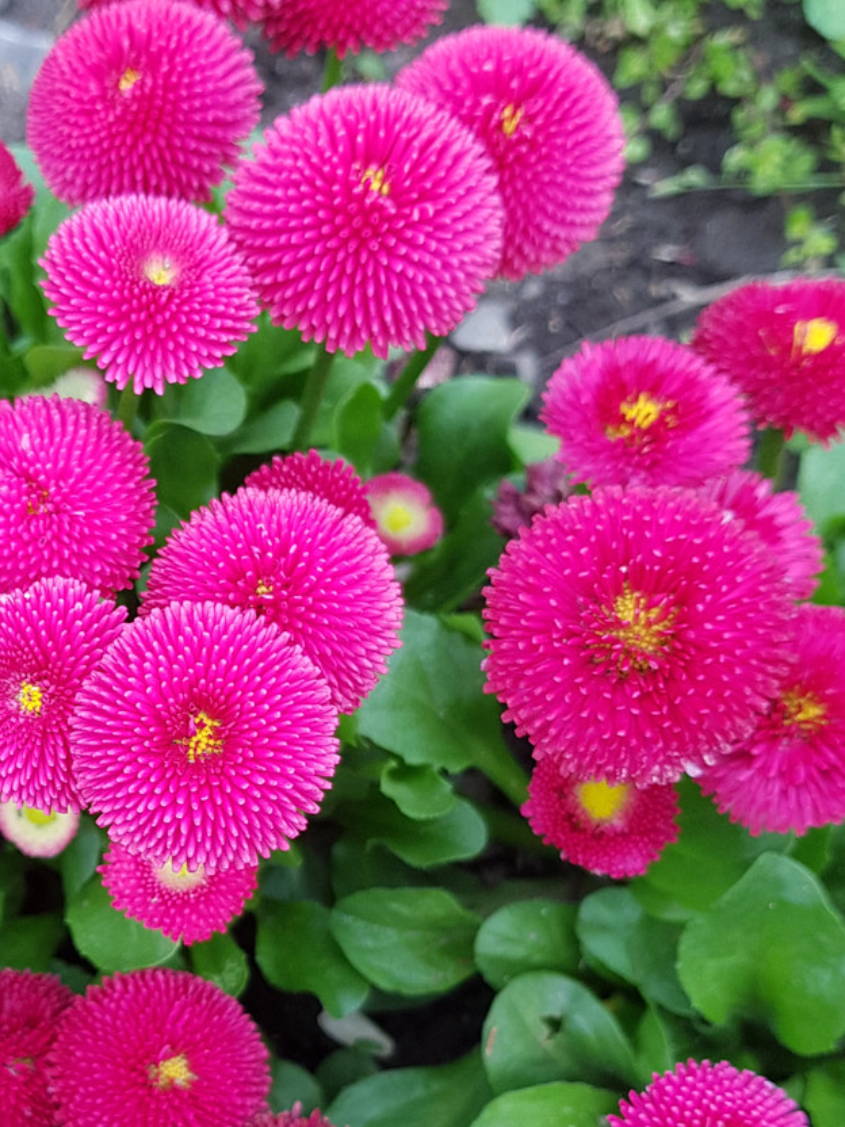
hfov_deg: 28.1
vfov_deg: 37.5
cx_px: 100
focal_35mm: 50
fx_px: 1627
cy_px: 813
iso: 50
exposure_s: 1/100
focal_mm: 4.2
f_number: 1.7
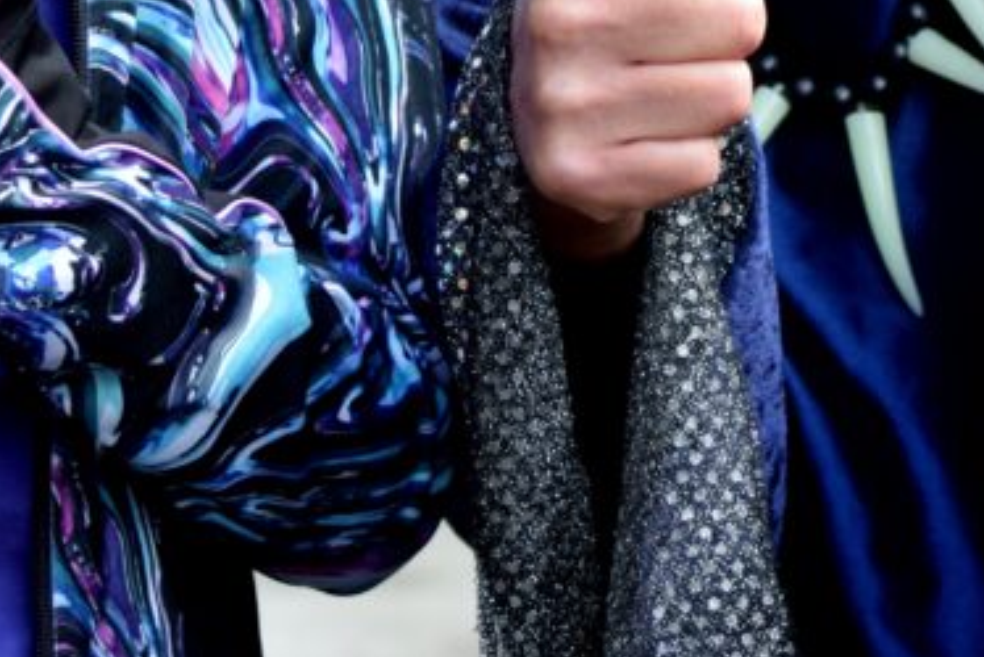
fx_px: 5523
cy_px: -339
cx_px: 395
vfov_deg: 6.7
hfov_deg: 10.2
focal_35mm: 202
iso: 800
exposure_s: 1/1000
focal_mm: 35
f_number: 3.5
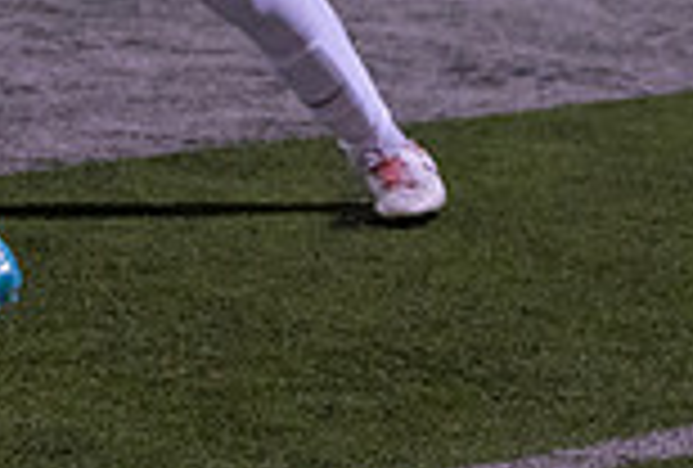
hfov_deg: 5.3
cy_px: -403
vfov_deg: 3.6
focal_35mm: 385
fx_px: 7440
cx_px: -146
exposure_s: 1/1000
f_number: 2.8
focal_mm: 79
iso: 3200
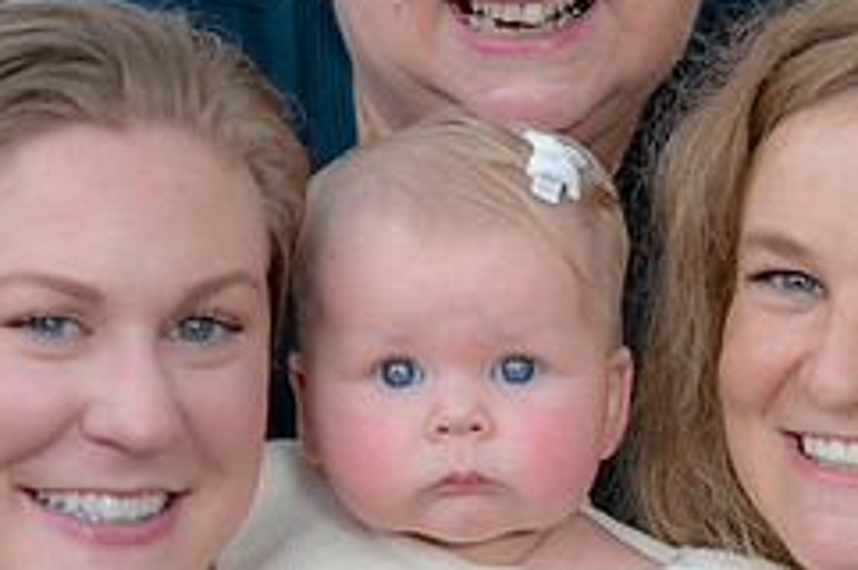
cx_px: 541
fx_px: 7450
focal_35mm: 313
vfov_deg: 4.4
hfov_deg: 6.6
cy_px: 207
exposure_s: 1/200
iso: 160
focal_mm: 130
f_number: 3.5
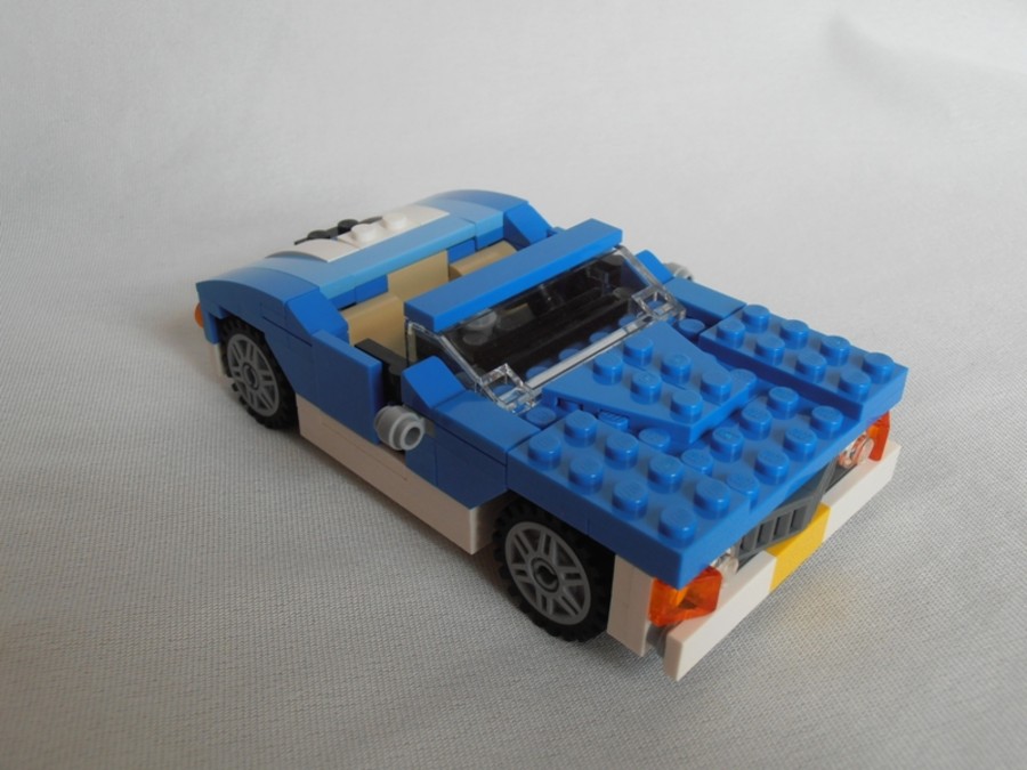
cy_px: 385
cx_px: 514
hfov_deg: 50.1
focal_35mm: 37
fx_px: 1098
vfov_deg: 38.7
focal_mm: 6.61
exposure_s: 1/60
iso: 80
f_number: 3.9
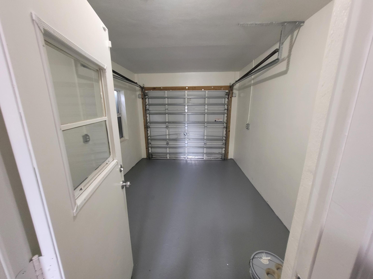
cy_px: 140
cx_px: 186
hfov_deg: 106.2
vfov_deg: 89.9
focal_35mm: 13
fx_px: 140
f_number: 2.2
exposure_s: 1/30
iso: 500
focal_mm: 1.74
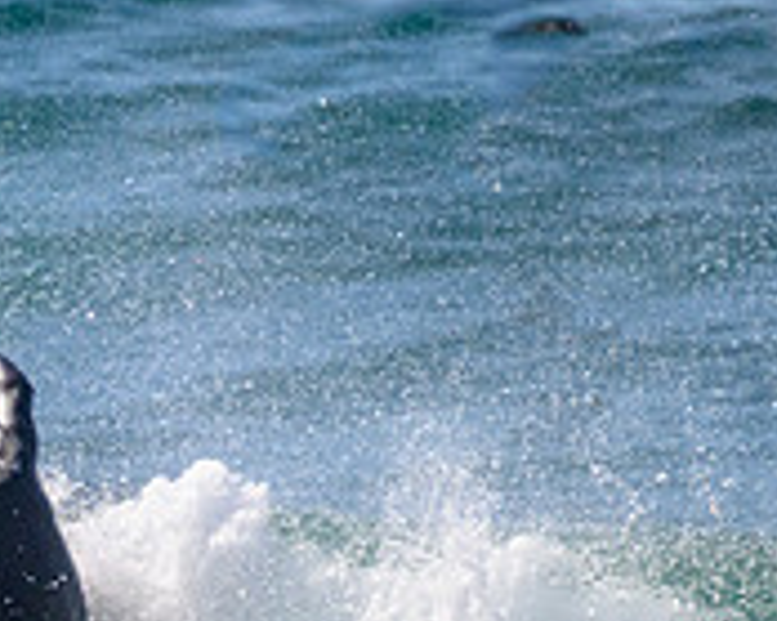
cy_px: 520
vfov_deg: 0.5
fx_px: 77063
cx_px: -431
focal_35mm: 3353
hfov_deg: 0.6
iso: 1100
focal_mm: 800
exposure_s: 1/2000
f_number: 11
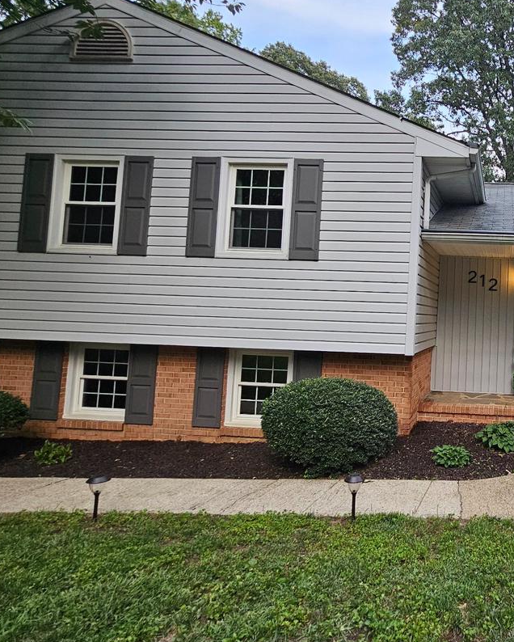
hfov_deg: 52.0
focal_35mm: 23
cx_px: 482
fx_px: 437
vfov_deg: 72.5
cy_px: 298
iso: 64
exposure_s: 1/244
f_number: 2.2
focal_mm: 2.2
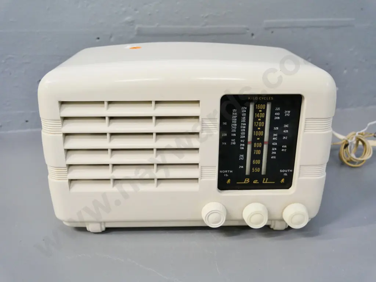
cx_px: 188
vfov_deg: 41.8
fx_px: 369
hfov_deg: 54.0
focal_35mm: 34
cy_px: 141
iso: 3200
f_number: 3.8
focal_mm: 17
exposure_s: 1/160
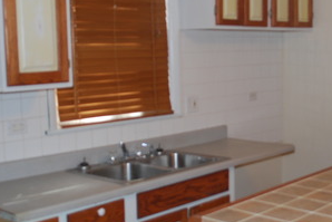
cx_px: 221
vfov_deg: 23.4
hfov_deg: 34.2
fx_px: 535
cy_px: 100
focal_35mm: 58
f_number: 3.5
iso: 200
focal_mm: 18
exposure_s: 1/60
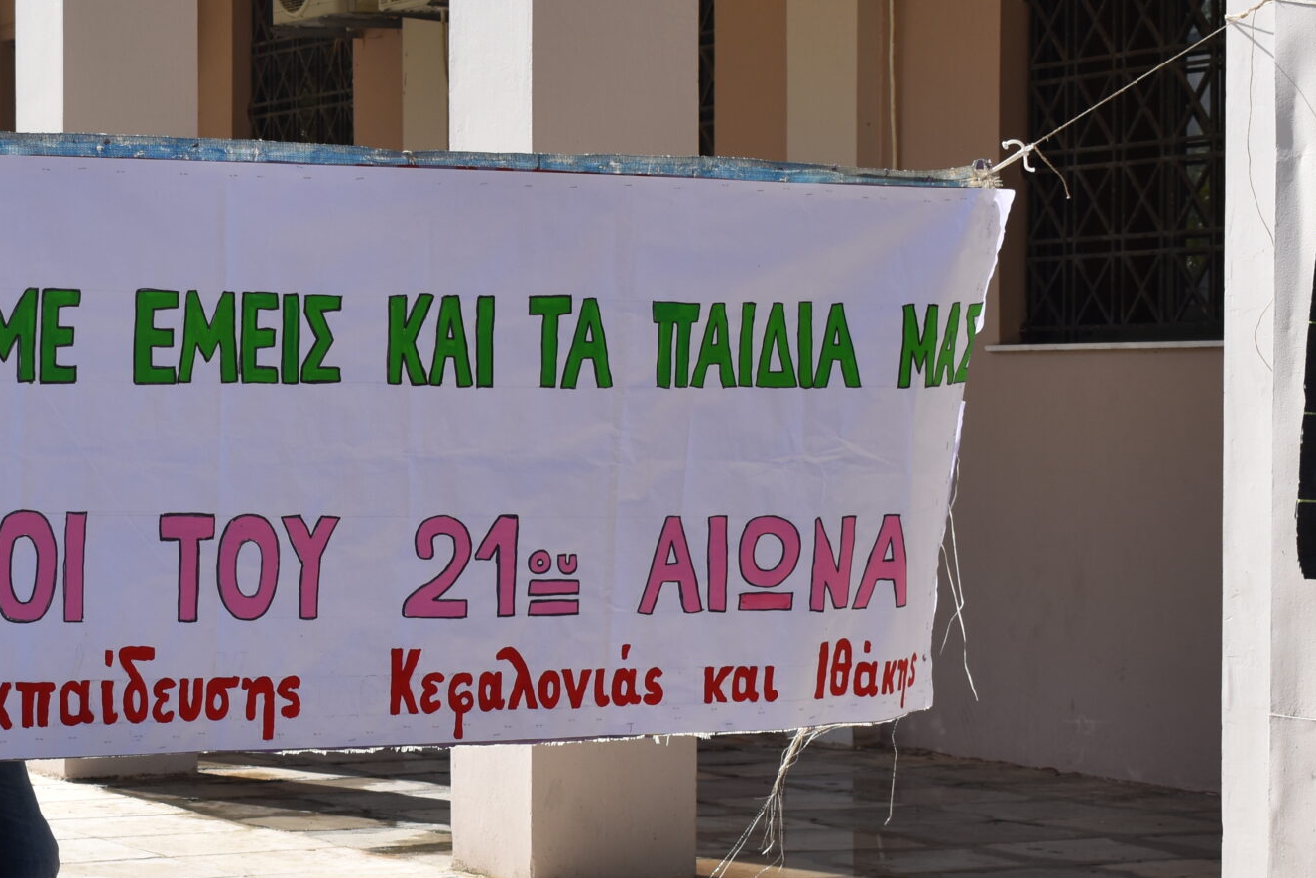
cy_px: 521
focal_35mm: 110
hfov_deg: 18.4
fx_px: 4021
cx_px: 233
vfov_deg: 12.5
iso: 100
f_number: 9
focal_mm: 38
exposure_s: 1/320
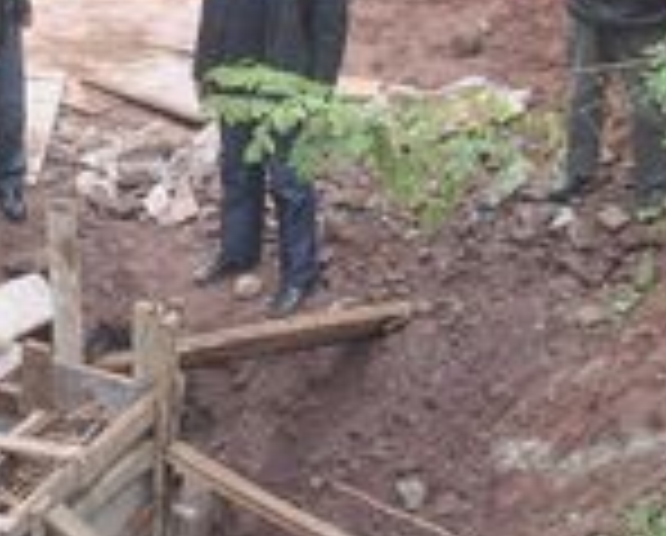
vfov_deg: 12.9
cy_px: 32
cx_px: -90
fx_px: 2342
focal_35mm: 119
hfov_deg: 15.7
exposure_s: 1/30
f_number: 5.6
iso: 200
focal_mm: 25
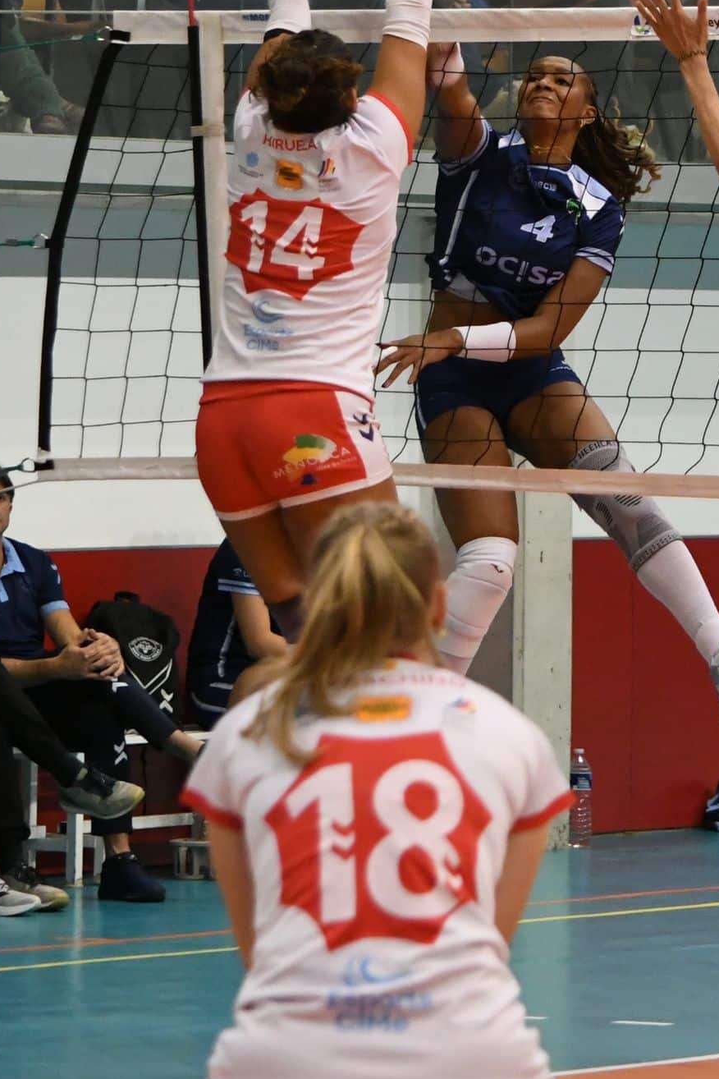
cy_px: 120
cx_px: 704
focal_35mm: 315
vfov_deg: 6.5
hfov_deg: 4.4
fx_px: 9436
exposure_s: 1/500
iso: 4000
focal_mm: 92
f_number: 4.5
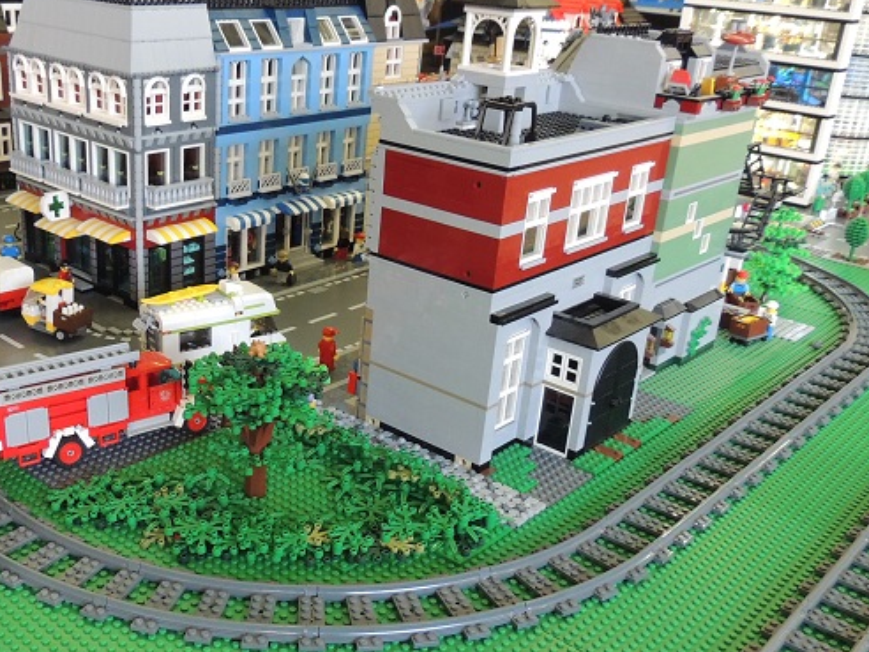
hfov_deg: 47.4
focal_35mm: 39
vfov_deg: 36.7
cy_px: 390
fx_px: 979
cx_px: 320
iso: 400
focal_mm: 4.3
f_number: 3
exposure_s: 1/25
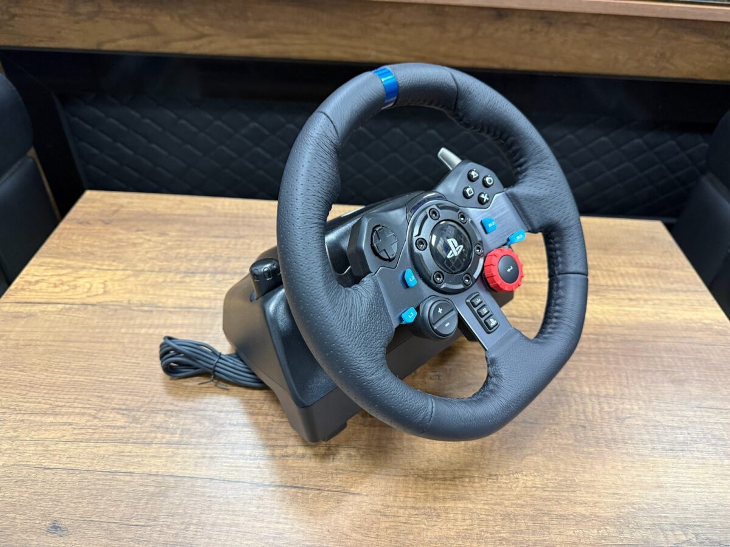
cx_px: 365
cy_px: 274
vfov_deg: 56.8
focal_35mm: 24
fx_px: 506
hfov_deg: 71.6
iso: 400
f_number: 1.78
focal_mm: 6.76
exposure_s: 1/50
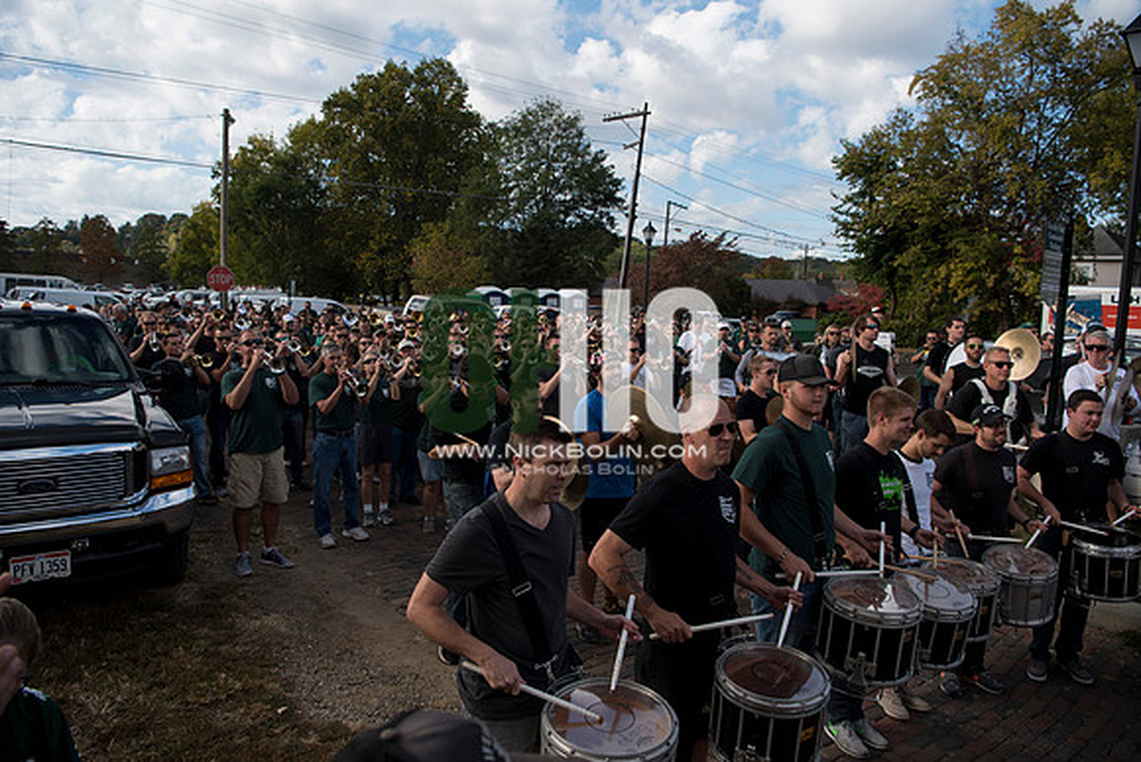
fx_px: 761
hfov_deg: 73.7
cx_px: 570
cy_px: 381
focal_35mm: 24
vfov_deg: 53.2
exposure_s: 1/1250
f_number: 4.5
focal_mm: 24
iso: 250
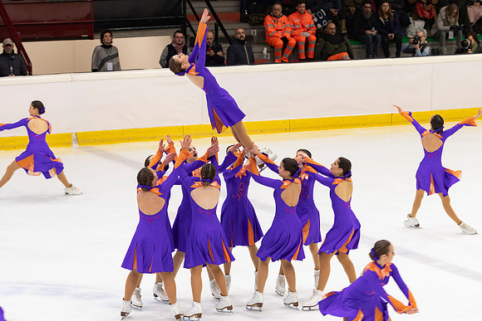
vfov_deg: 7.6
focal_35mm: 180
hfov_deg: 11.4
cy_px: 155
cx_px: 249
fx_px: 2407
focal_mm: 116
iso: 500
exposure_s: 1/200
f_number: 3.5
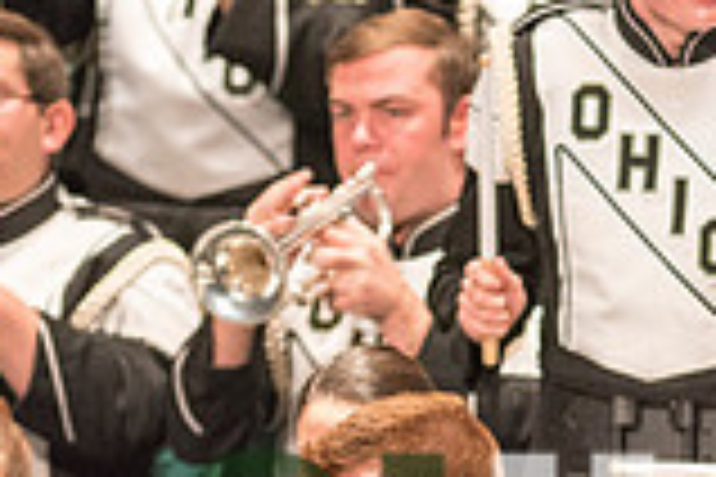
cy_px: 664
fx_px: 21737
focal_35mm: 1093
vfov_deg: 1.3
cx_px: 518
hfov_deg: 1.9
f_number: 2.8
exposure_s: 1/500
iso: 4000
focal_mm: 300
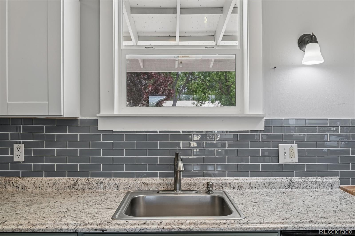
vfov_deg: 43.6
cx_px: 178
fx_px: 296
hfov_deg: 61.9
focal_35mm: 30
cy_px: 118
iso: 250
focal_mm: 30
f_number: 10
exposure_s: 1/30
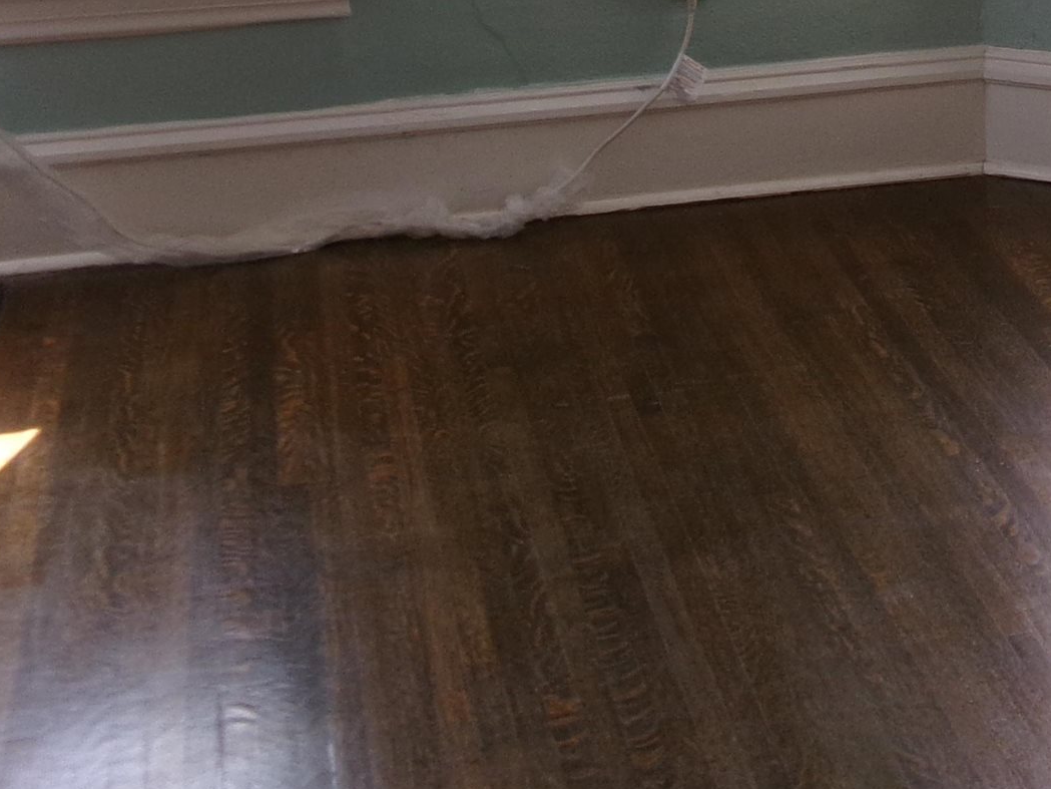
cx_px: 1047
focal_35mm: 82
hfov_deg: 22.9
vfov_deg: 17.3
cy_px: -129
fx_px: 2490
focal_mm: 5.1
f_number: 3.9
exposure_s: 1/90
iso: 100
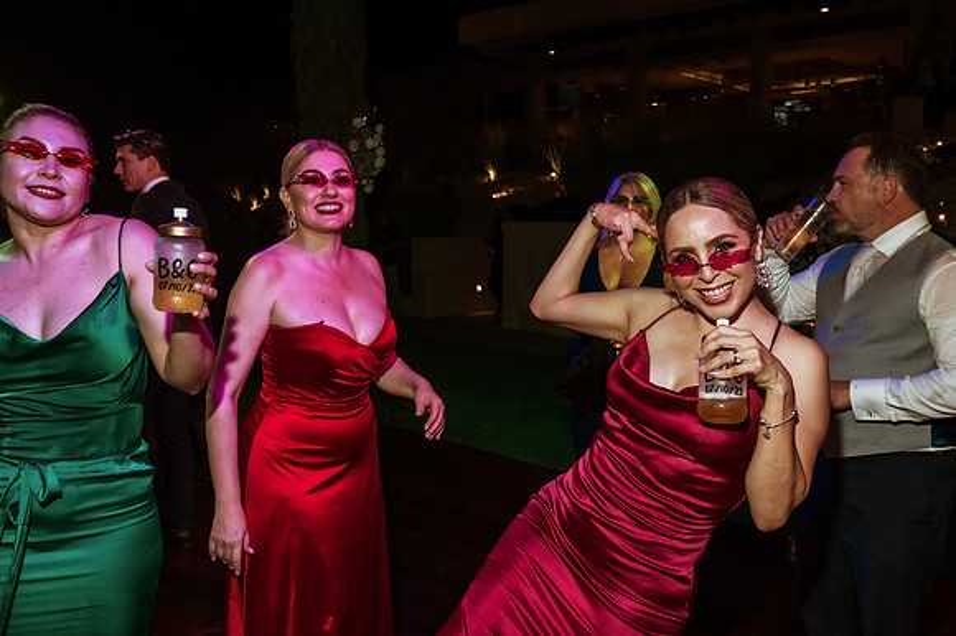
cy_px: 318
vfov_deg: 42.3
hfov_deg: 60.3
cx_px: 478
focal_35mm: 31
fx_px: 823
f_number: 8
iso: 1250
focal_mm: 31
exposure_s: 1/125
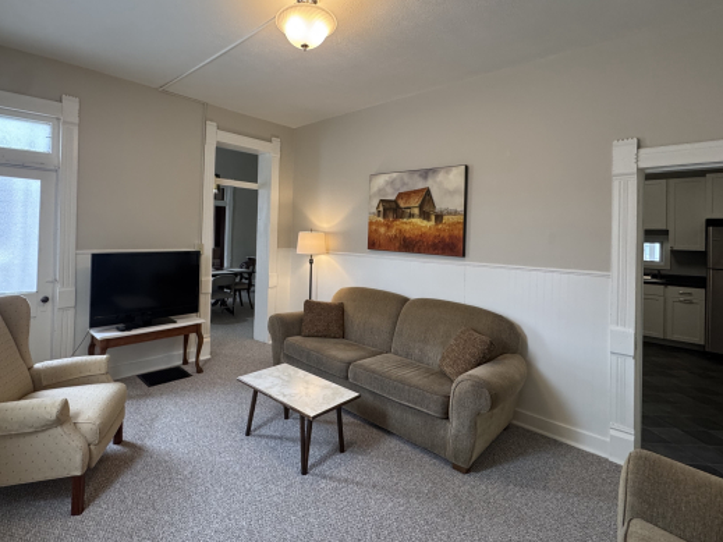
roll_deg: -1.1
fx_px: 376
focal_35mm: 18
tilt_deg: +0.3
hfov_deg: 87.3
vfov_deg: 71.1
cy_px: 229
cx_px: 313
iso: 320
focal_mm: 2.22
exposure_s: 1/120
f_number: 2.2
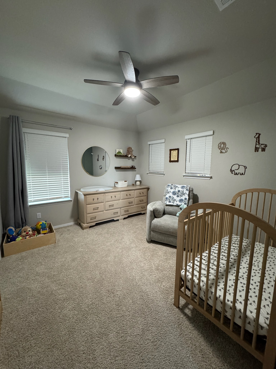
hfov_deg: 85.7
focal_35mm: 14
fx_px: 149
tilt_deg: -6.9
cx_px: 138
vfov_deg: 102.1
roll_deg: -0.1
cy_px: 184
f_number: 2.2
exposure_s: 1/60
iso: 1000
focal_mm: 2.22
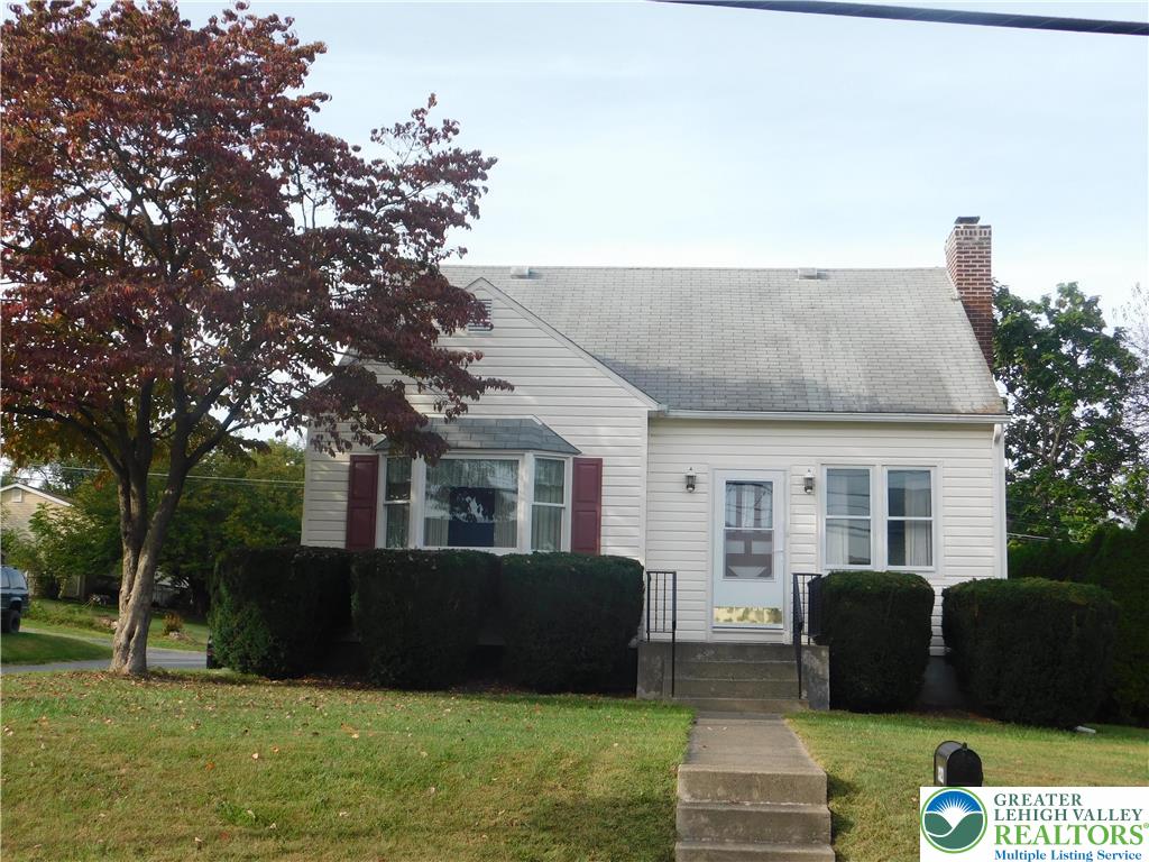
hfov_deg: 42.1
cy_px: 431
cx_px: 574
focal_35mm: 45
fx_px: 1494
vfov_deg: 32.2
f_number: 3.7
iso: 125
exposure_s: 1/400
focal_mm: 8
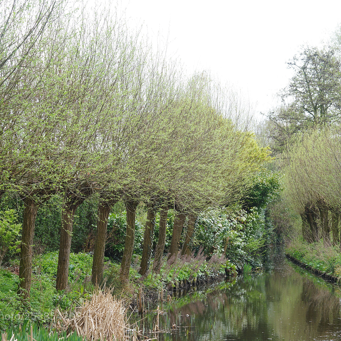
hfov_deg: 19.3
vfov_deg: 19.3
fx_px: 1003
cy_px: 170
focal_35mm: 90
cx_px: 171
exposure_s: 1/200
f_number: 5.6
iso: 200
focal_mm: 70
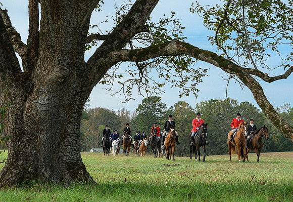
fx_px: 955
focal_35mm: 116
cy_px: 110
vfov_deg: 12.0
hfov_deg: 17.4
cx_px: 165
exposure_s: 1/500
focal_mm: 104
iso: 400
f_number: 6.3
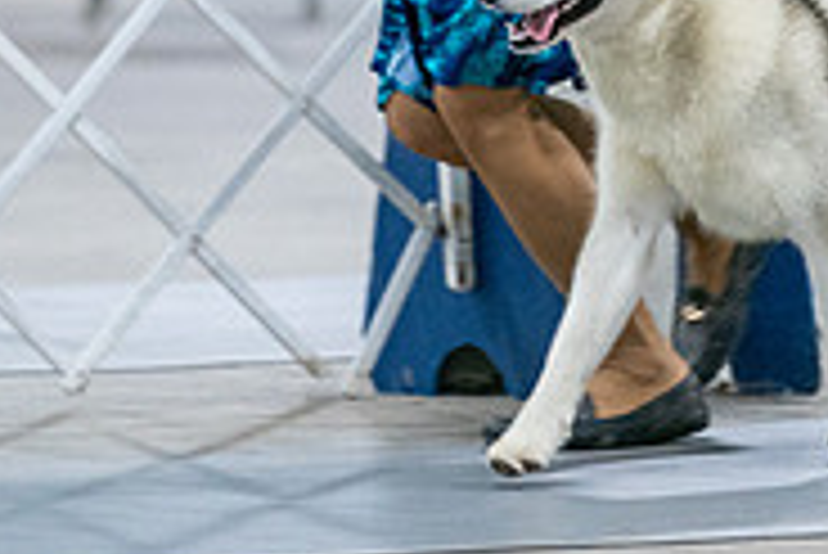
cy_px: -277
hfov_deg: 3.4
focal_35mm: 604
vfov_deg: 2.3
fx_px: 13903
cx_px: 675
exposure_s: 1/250
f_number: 3.2
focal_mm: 192
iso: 6400
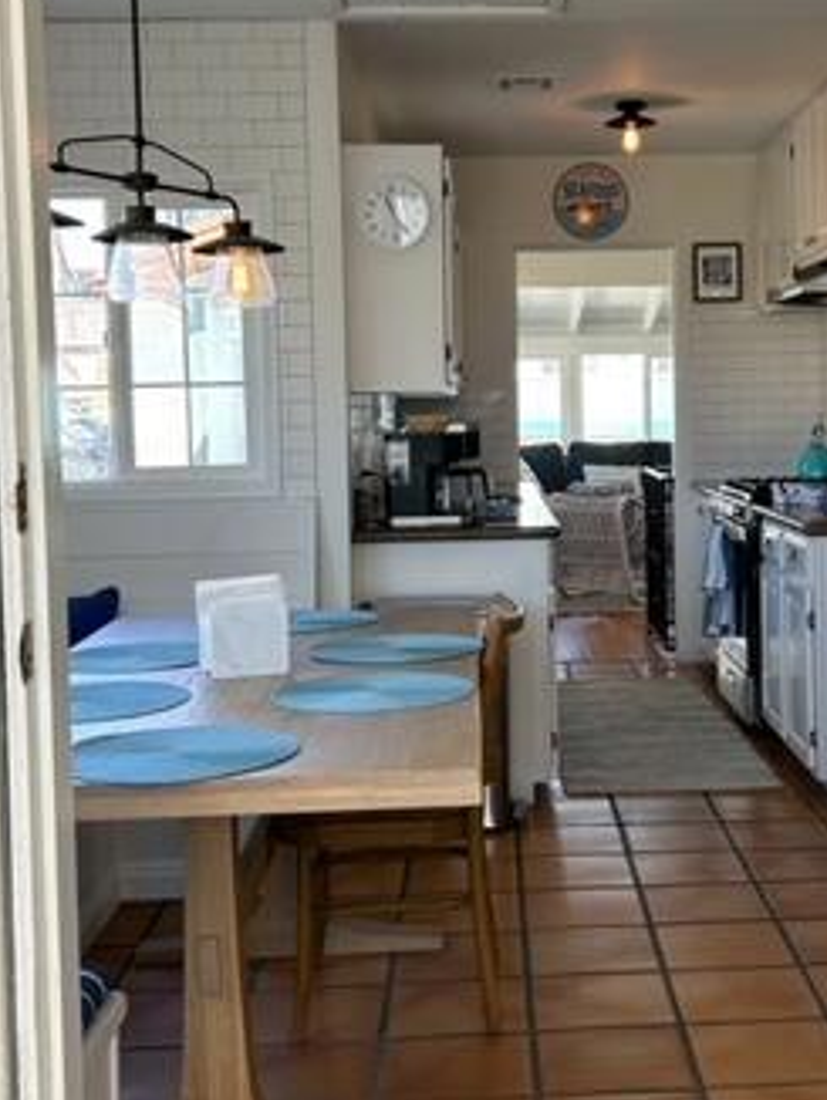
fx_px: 1622
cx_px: 567
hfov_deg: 28.4
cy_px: 462
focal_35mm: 51
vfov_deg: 37.4
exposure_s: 1/220
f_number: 1.5
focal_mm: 5.7
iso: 50
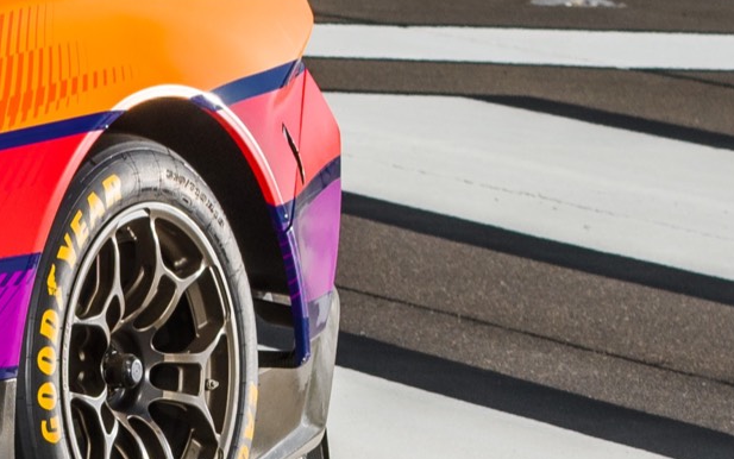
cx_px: -997
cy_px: -58
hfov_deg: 3.1
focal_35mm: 669
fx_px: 13386
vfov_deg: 2.0
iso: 100
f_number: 8
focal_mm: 90
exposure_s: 1/200
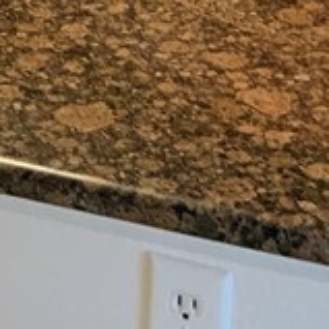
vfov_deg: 9.9
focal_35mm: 165
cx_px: -157
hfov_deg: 10.3
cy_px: -292
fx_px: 1774
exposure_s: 1/60
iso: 250
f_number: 1.8
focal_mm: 3
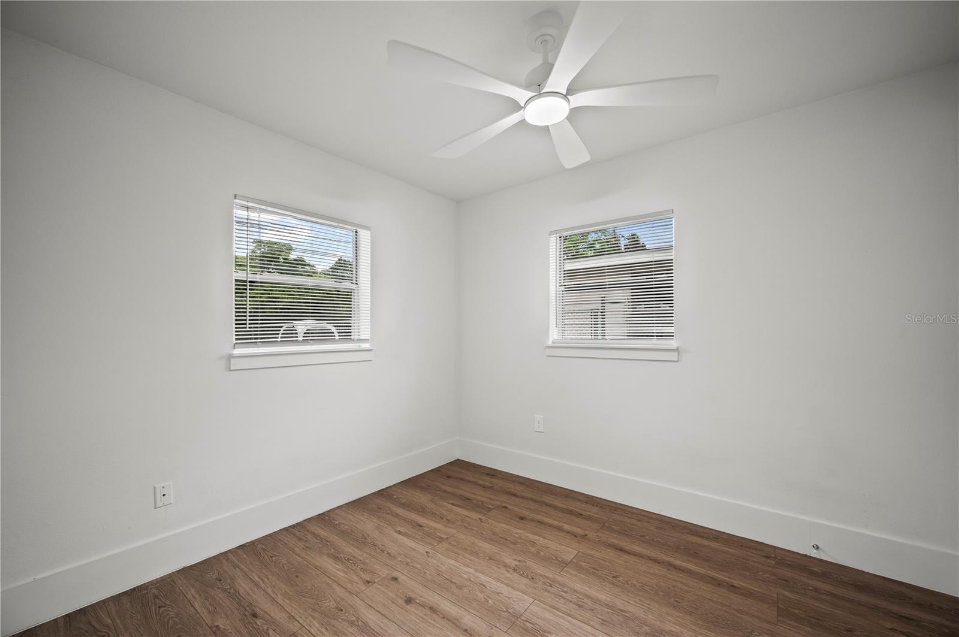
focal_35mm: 14
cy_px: 318
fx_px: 373
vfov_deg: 81.1
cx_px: 480
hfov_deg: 104.3
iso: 400
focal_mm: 14
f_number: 8
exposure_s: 1/2.5
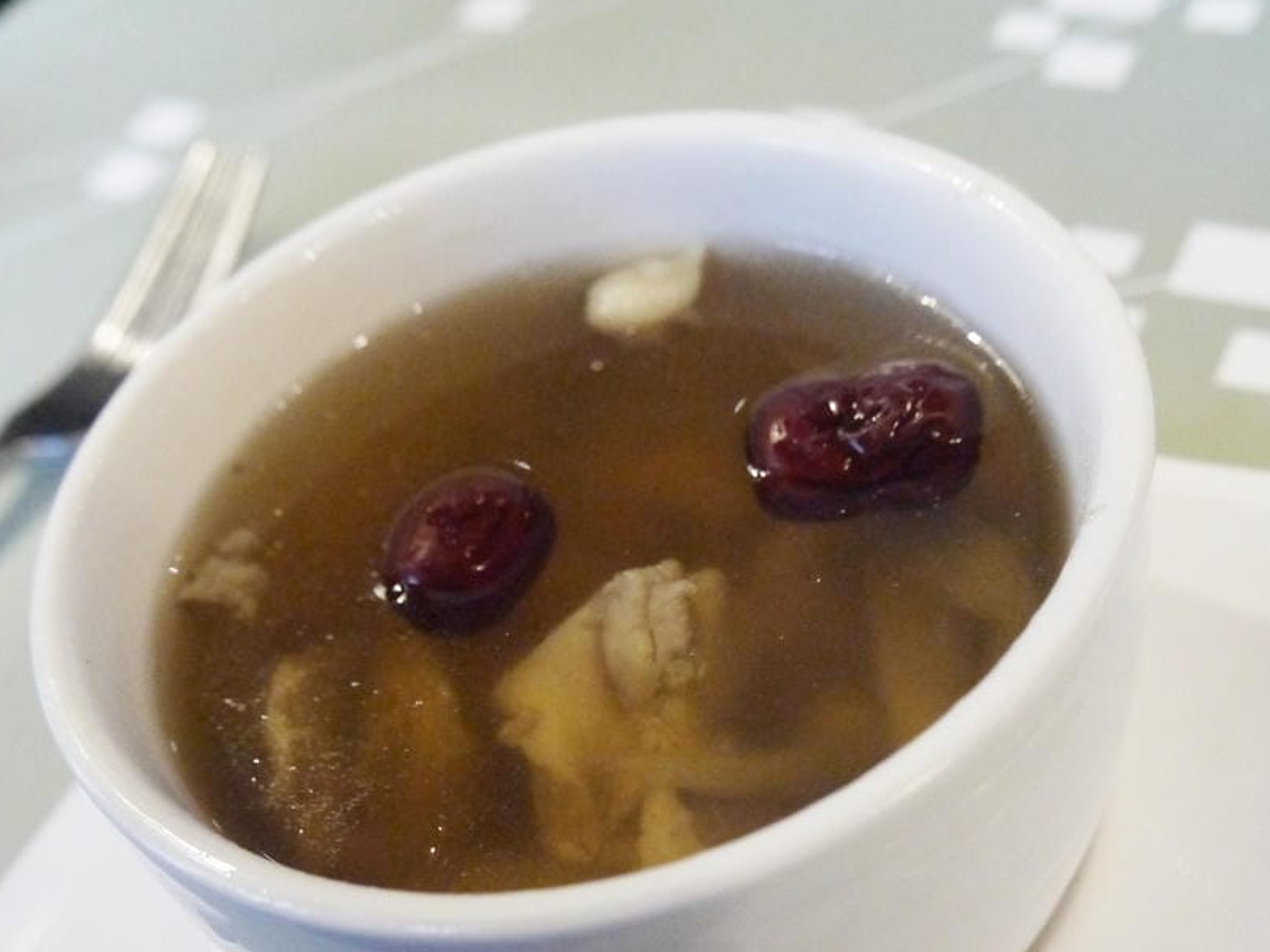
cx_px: 657
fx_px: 1541
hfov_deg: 44.8
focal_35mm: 42
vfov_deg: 33.7
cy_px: 700
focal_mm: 14
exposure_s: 1/60
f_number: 3.5
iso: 1600
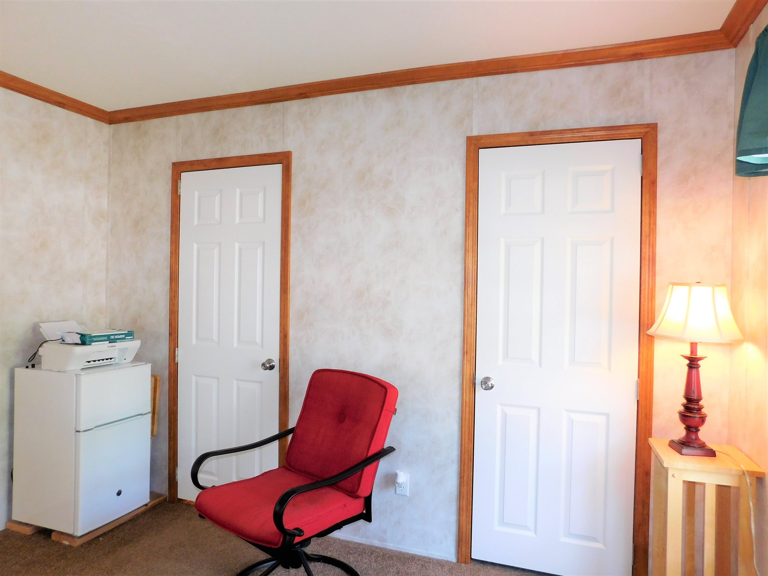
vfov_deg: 58.9
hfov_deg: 73.9
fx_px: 510
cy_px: 288
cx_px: 384
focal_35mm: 23
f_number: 3
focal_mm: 4
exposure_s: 1/30
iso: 160
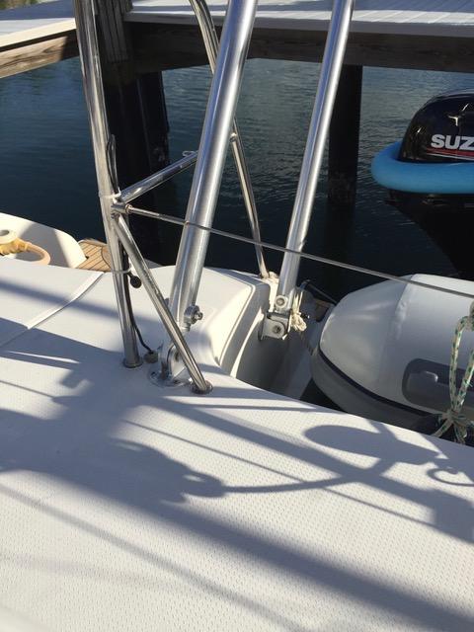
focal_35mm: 29
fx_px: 529
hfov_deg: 48.2
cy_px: 316
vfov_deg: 61.7
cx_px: 237
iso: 32
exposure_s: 1/3300
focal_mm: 4.15
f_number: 2.2
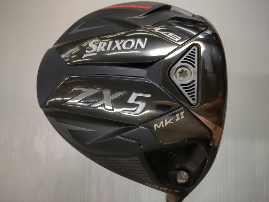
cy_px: 101
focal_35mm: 24
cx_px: 134
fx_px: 187
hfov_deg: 71.6
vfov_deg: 56.8
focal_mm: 3.43
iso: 89
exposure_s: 1/50
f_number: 2
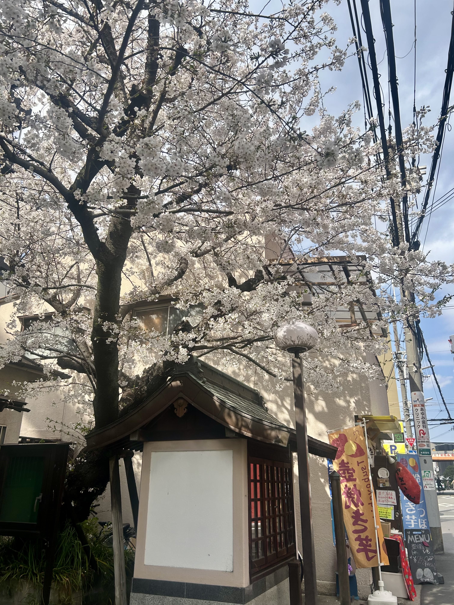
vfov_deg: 67.3
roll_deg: +2.0
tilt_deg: +18.4
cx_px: 227
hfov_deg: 53.1
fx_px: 455
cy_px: 302
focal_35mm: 26
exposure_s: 1/2404
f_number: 1.5
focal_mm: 5.7
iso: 50
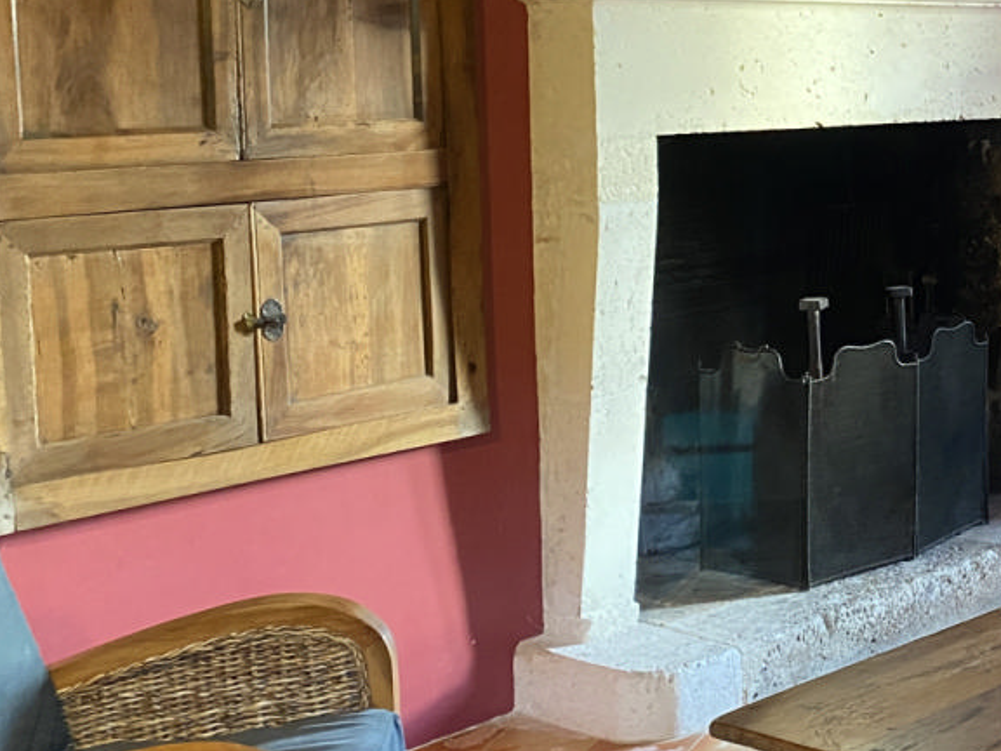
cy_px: 223
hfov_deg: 26.7
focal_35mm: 65
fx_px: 1880
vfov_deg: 22.4
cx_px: 1175
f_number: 1.8
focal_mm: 4.25
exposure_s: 1/41
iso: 500
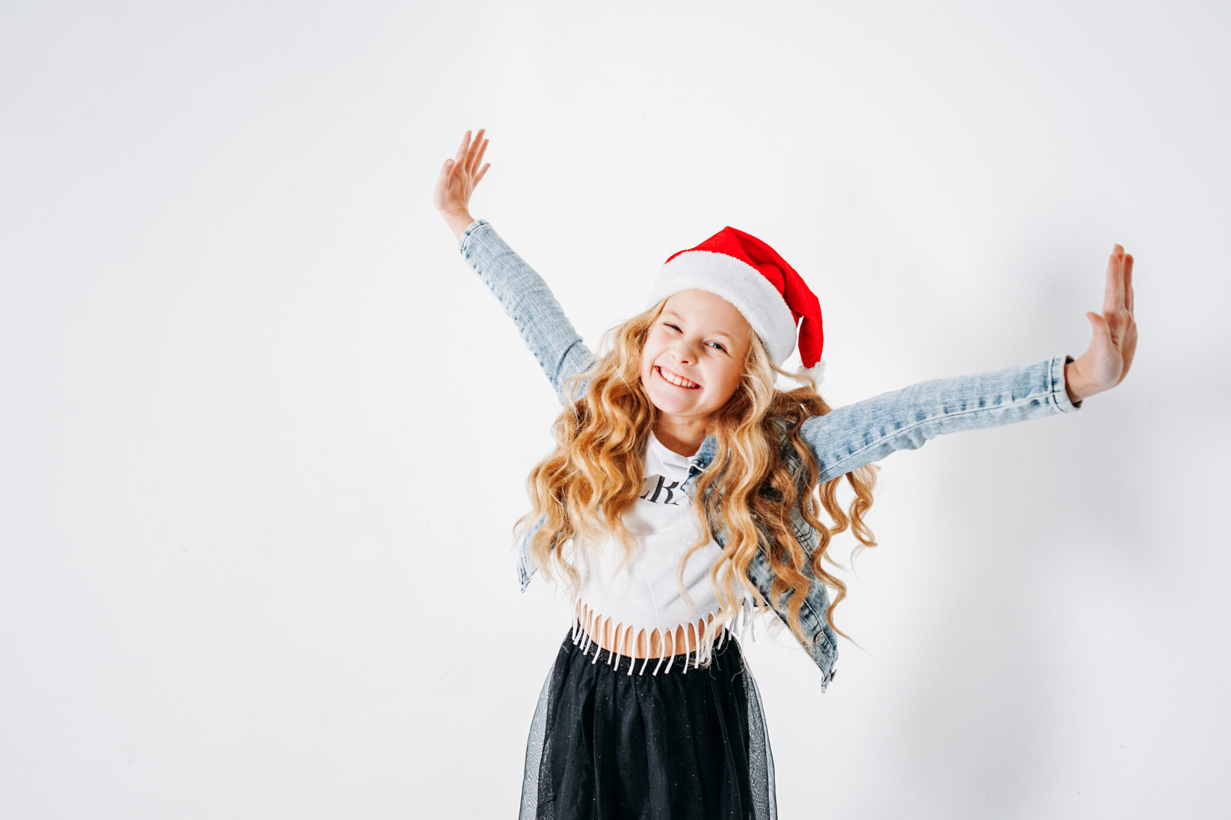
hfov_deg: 65.5
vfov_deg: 46.4
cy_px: 410
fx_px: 957
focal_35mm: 28
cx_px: 616
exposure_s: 1/125
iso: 125
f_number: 4
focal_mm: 28
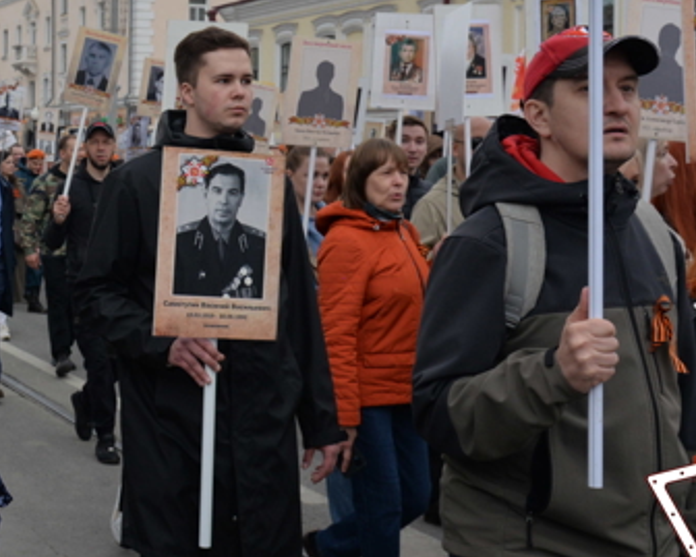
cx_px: 49
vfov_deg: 22.6
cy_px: 137
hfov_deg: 27.1
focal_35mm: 67
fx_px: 1381
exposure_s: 1/400
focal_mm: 32
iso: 640
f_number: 10
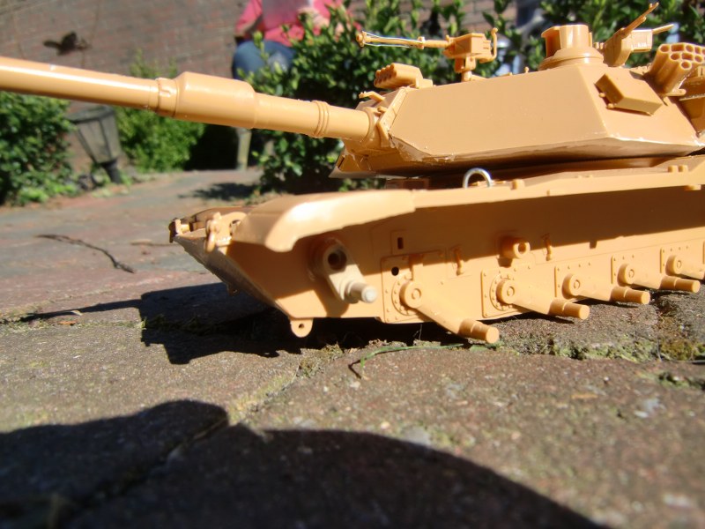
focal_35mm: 24
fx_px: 489
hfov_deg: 71.6
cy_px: 264
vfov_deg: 56.8
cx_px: 352
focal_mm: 4.3
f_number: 3.2
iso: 64
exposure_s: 1/800
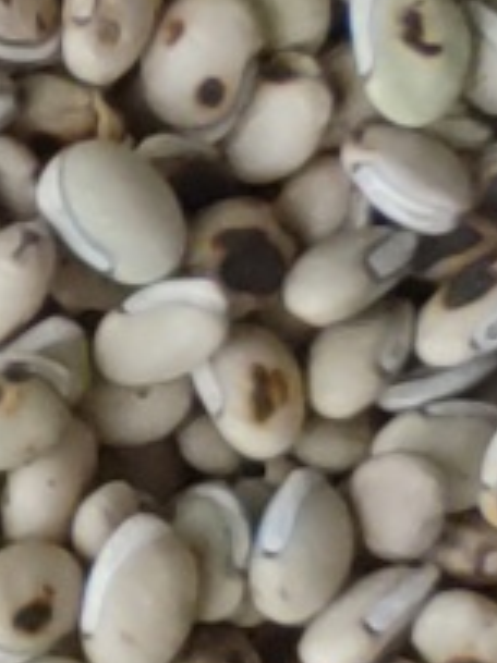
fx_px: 2721
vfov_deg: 13.9
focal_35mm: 142
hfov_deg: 10.2
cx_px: -193
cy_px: 410
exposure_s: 1/33.3
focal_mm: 1.68
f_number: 2.2
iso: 250
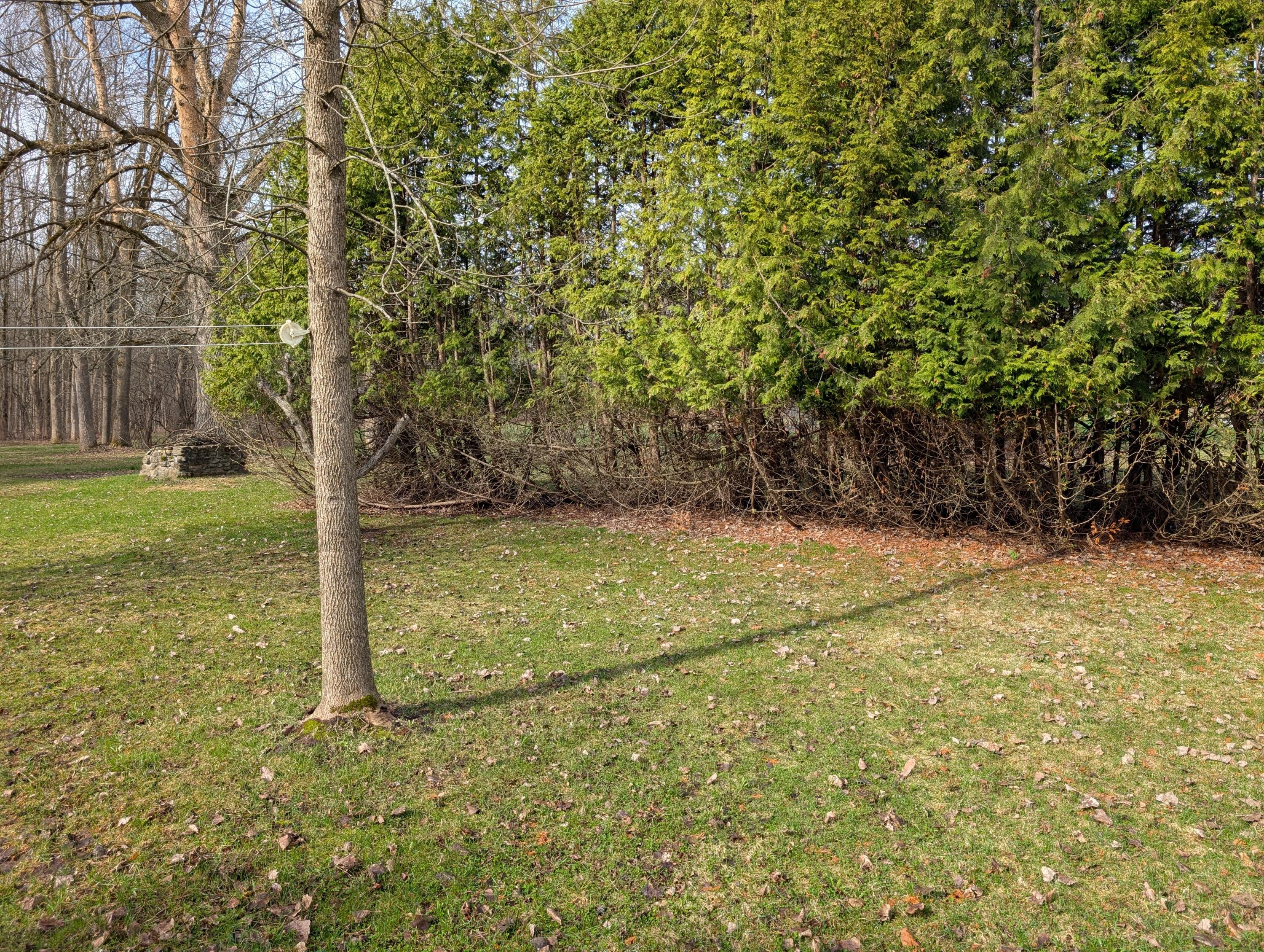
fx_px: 877
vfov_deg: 56.9
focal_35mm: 24
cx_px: 632
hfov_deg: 71.5
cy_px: 476
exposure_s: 1/1890
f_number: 1.68
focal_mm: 6.9
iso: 19
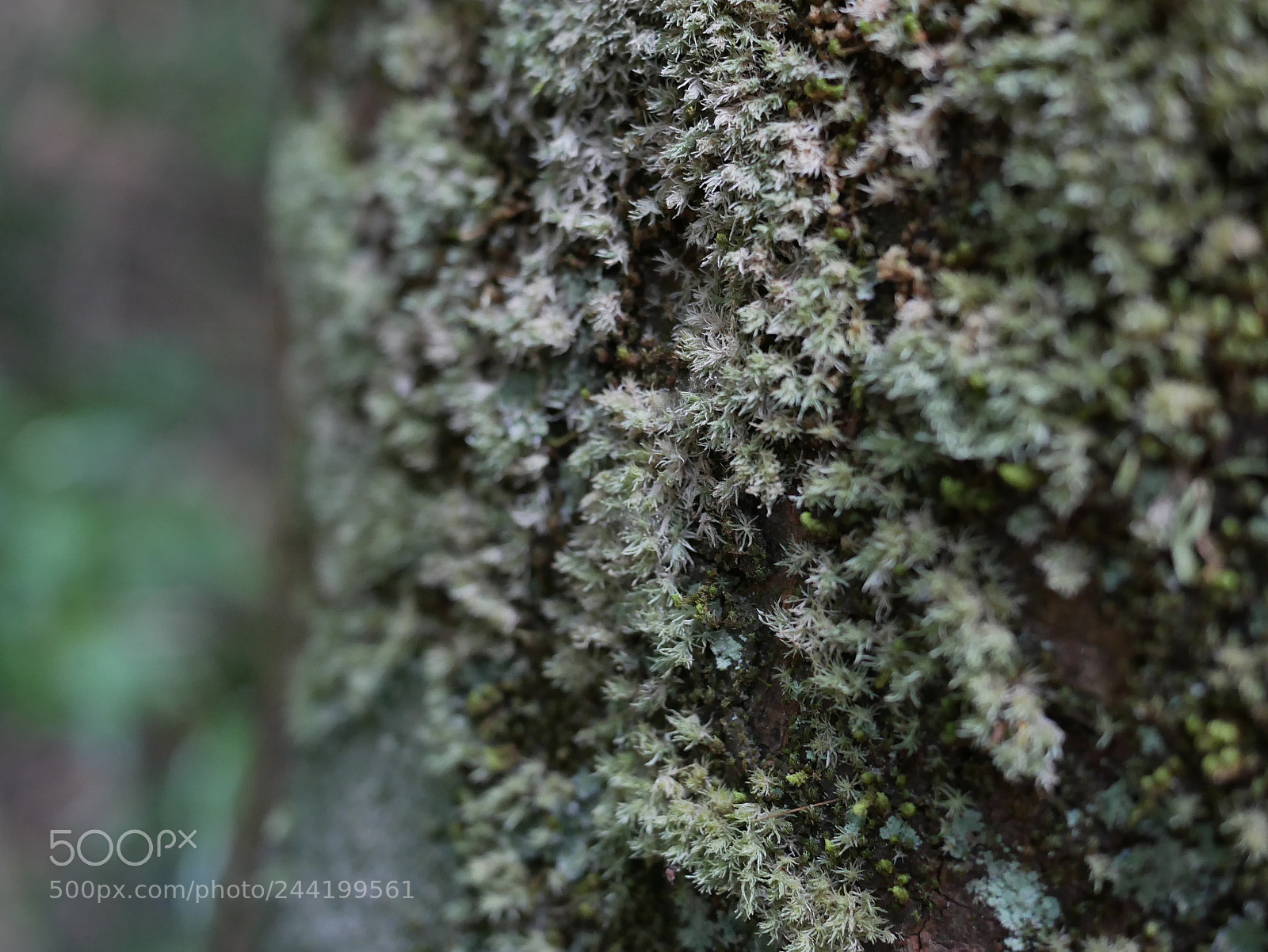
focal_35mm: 40
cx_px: 634
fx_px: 1466
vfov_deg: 36.0
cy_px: 476
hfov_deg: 46.8
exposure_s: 1/160
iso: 800
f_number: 2.5
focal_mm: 20
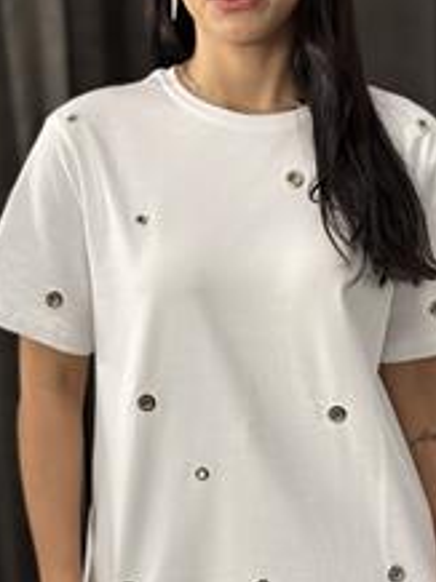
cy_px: 284
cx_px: 214
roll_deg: +3.0
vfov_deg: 21.6
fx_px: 1531
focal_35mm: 91
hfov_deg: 16.2
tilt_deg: -11.3
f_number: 1.78
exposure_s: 1/170
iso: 64
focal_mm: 6.86
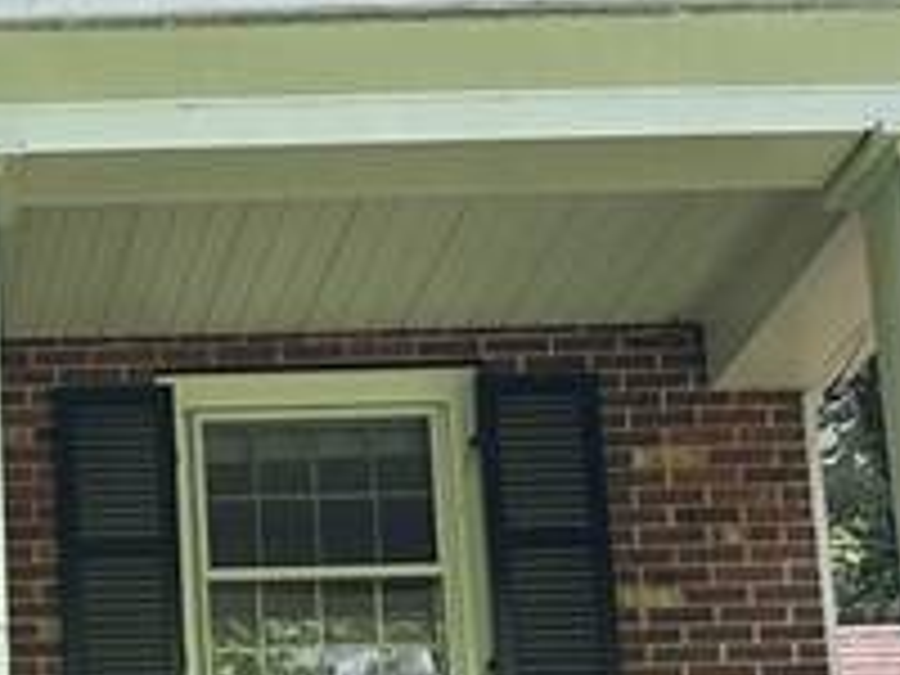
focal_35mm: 123
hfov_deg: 15.0
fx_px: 3198
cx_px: -400
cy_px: 932
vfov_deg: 11.7
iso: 80
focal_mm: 6.86
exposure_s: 1/797
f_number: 1.78
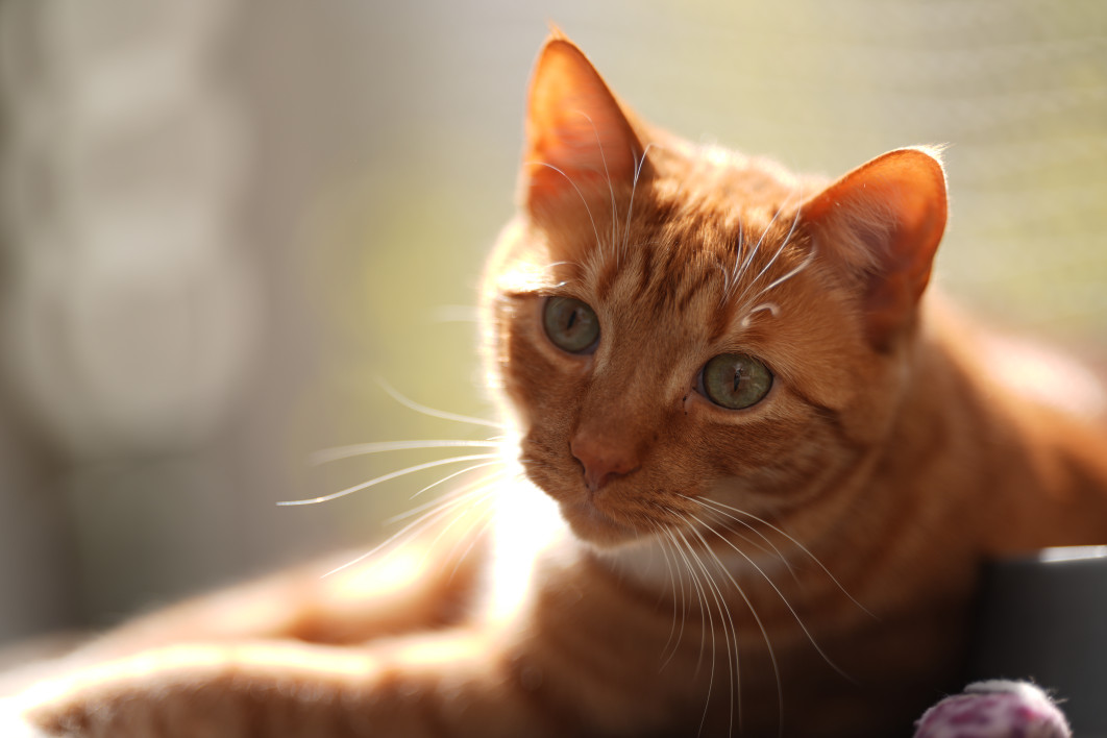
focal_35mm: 135
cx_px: 554
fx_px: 4151
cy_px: 369
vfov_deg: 10.2
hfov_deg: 15.2
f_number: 1.4
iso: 50
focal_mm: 135
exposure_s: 1/800
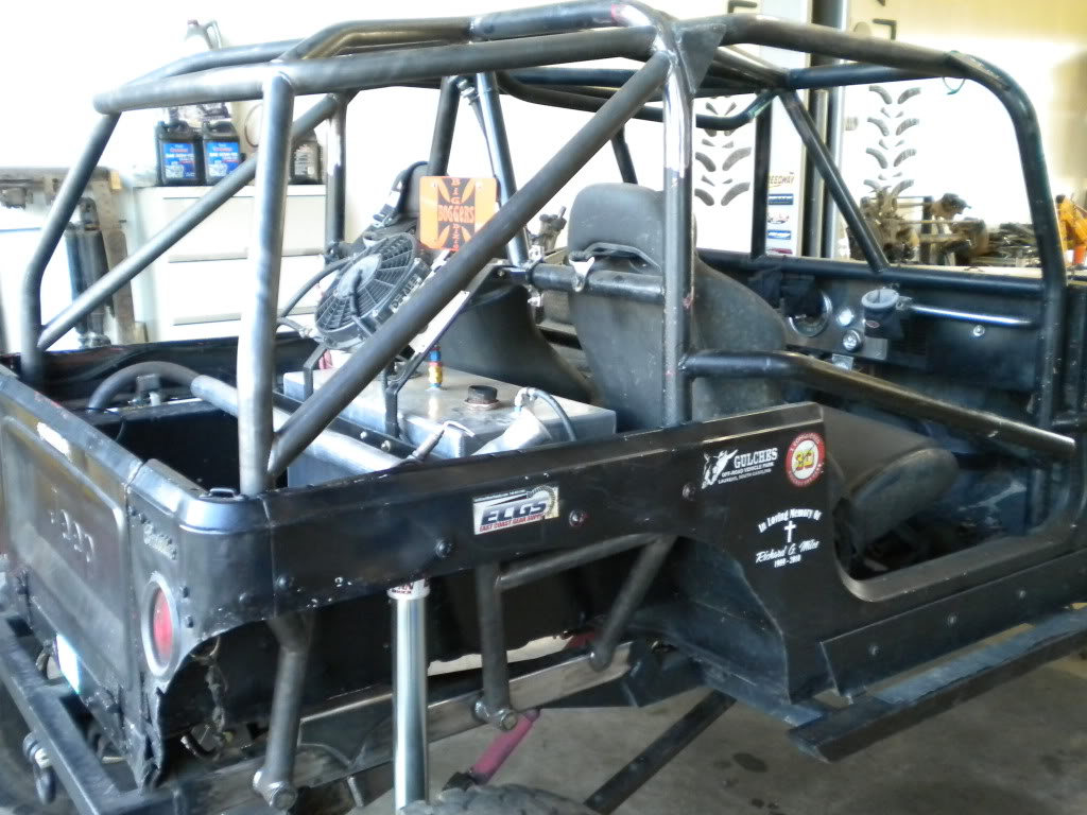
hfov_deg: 52.6
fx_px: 1099
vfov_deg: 40.7
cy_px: 408
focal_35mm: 35
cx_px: 544
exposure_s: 1/61
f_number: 3.1
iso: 427
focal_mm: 6.3
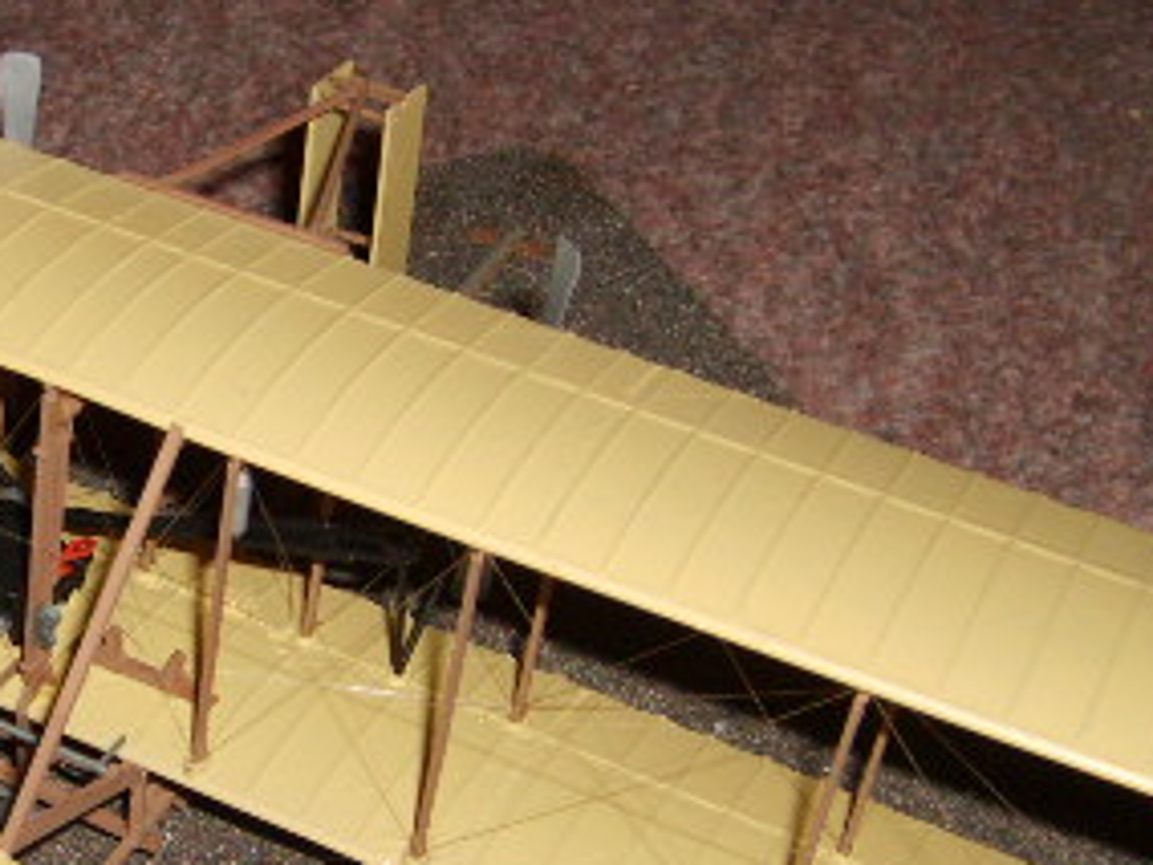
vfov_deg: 18.6
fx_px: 2631
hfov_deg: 24.0
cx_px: 106
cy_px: 625
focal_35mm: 79
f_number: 2.8
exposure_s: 1/45
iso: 100
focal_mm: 5.8
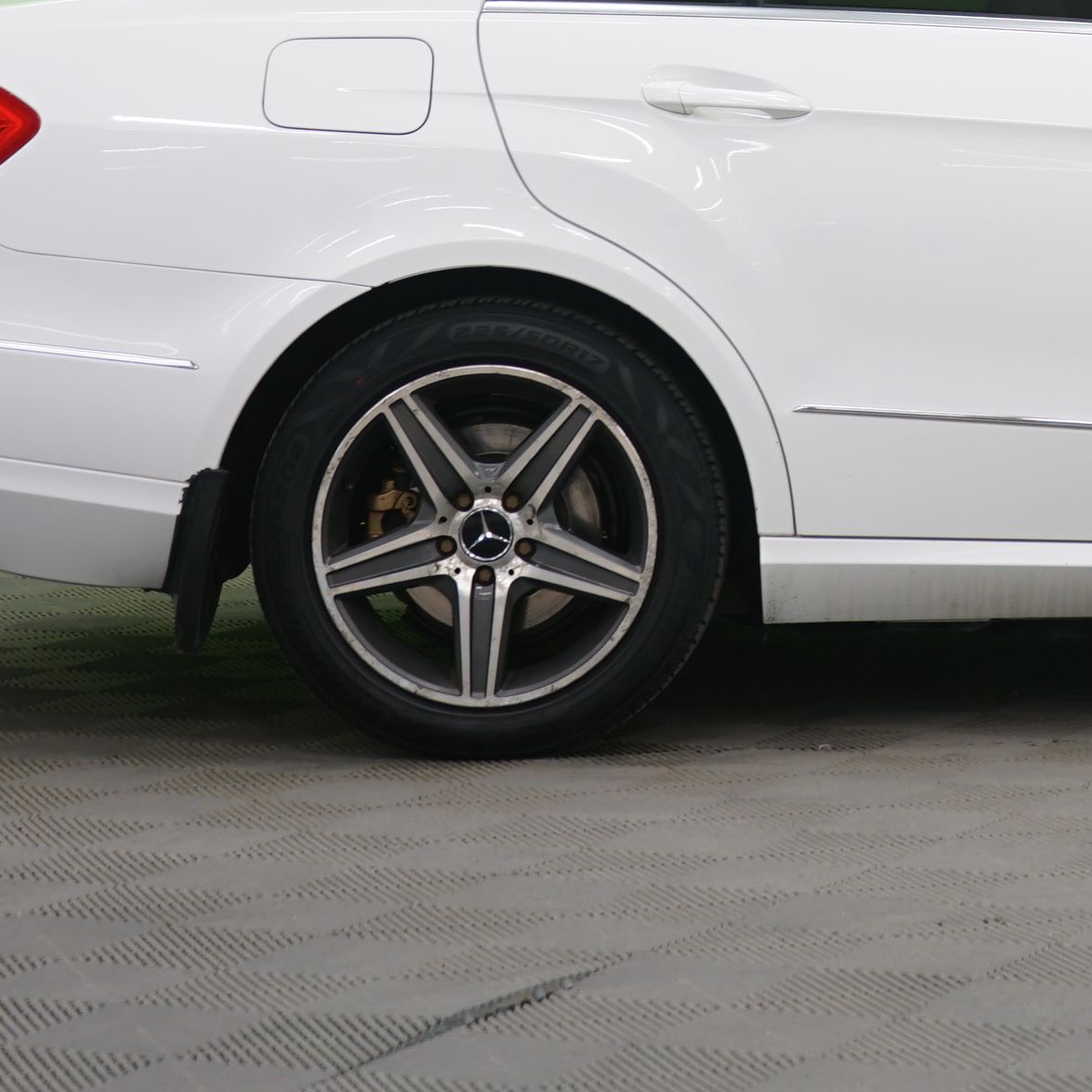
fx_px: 4604
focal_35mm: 129
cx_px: 1338
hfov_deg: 13.1
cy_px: -118
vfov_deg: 13.3
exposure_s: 1/8
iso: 400
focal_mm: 45
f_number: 5
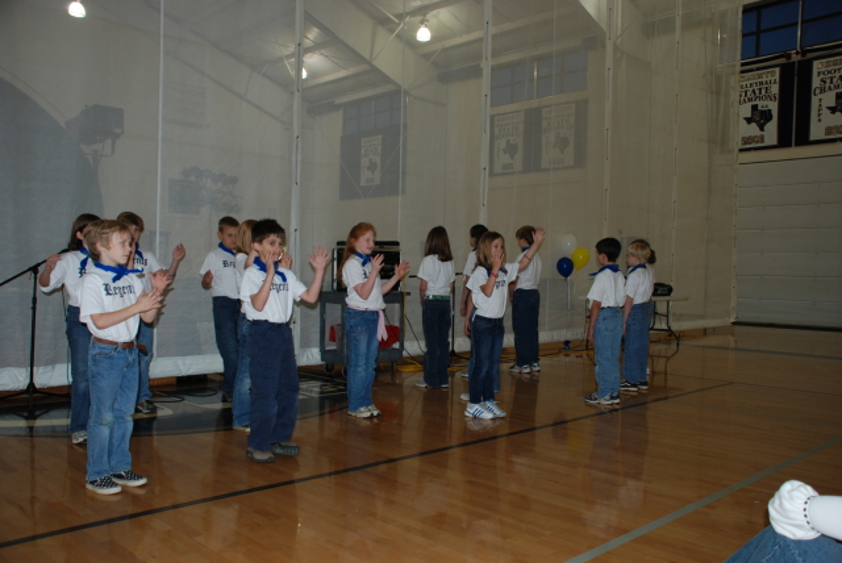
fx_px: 702
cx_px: 421
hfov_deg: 61.9
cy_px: 282
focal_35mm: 30
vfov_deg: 43.7
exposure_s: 1/60
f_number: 3.8
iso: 200
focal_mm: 20
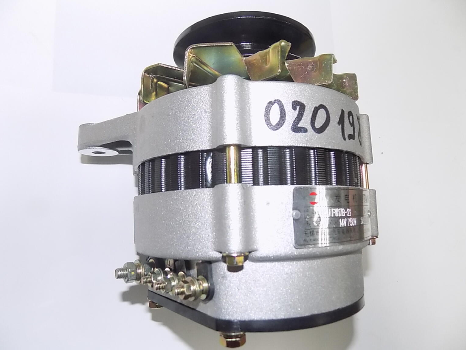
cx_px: 236
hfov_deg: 71.6
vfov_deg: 56.8
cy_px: 182
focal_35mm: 24
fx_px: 323
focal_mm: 4
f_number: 3.1
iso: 400
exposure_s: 1/30
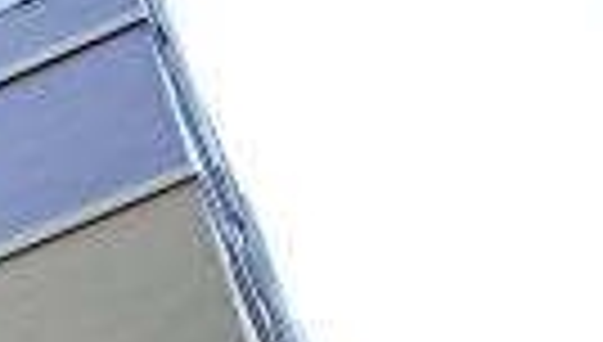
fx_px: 2643
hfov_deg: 12.0
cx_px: -482
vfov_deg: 6.9
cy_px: 886
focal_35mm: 165
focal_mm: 6.2
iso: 80
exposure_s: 1/200
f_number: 2.8
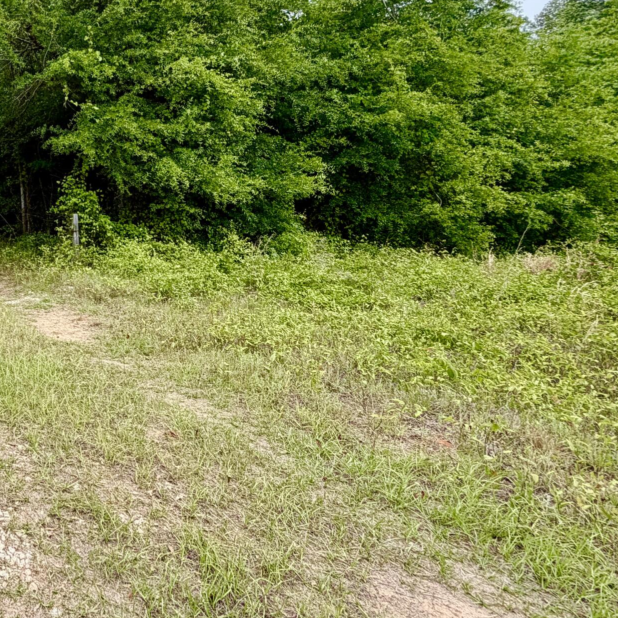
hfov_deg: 41.4
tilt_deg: +5.7
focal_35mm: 30
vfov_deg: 51.1
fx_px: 606
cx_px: -83
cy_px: 133
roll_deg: +1.1
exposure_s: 1/625
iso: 40
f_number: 2.2
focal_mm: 2.22
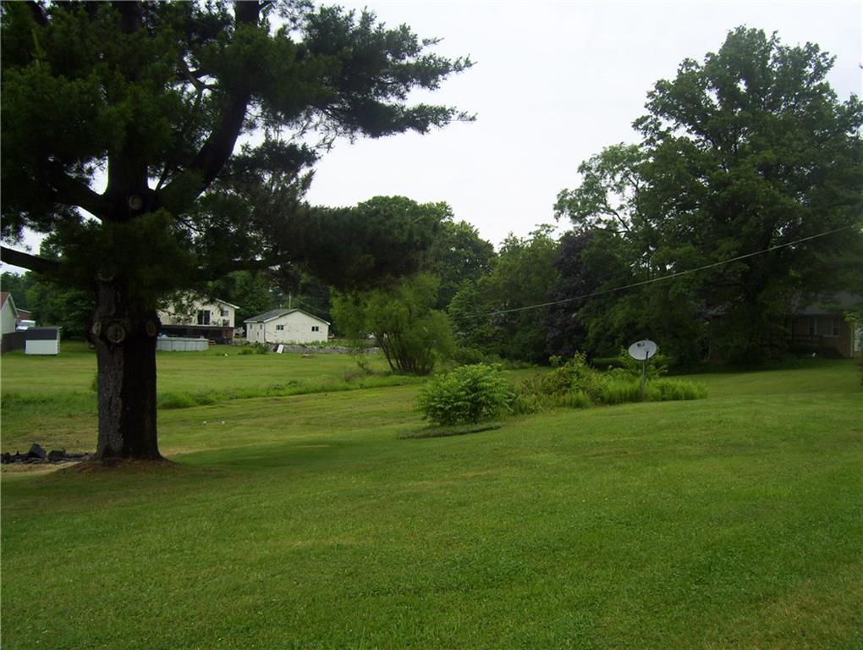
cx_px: 432
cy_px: 325
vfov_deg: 39.7
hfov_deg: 51.3
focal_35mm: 36
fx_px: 899
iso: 80
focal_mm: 6
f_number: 4.8
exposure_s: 1/320
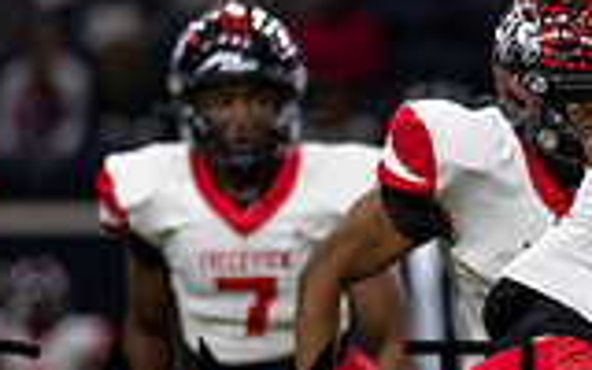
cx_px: 1099
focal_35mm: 780
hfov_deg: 2.7
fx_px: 12584
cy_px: 365
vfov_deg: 1.7
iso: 1000
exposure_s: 1/1600
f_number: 1.8
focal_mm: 135
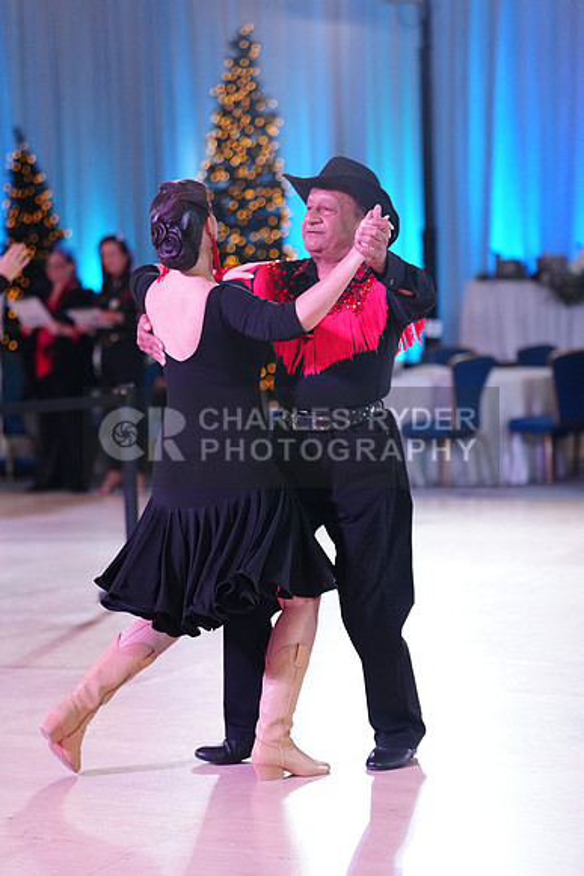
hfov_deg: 12.9
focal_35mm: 106
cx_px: 292
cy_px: 438
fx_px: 2578
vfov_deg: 19.3
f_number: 2.8
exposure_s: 1/400
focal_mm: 106
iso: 1600
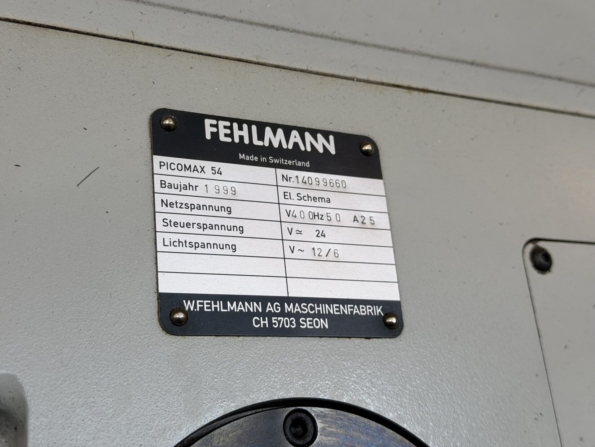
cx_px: 298
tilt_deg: +21.0
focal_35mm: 48
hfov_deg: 39.7
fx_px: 825
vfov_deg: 30.3
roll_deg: +7.3
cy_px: 224
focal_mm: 6.76
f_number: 1.78
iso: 64
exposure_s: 1/361
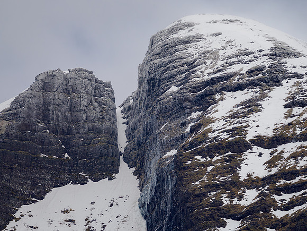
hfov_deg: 3.3
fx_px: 5330
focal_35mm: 601
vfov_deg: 2.5
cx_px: 154
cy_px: 116
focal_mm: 300
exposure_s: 1/1000
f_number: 4
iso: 500
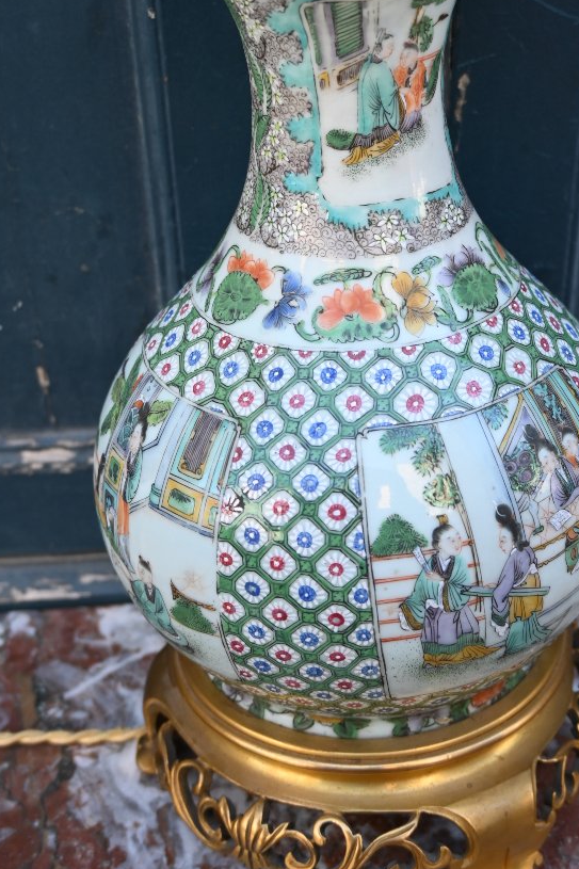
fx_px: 1306
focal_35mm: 54
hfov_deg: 24.9
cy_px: 301
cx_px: 382
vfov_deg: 36.5
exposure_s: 1/250
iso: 320
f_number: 4
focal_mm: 24.5
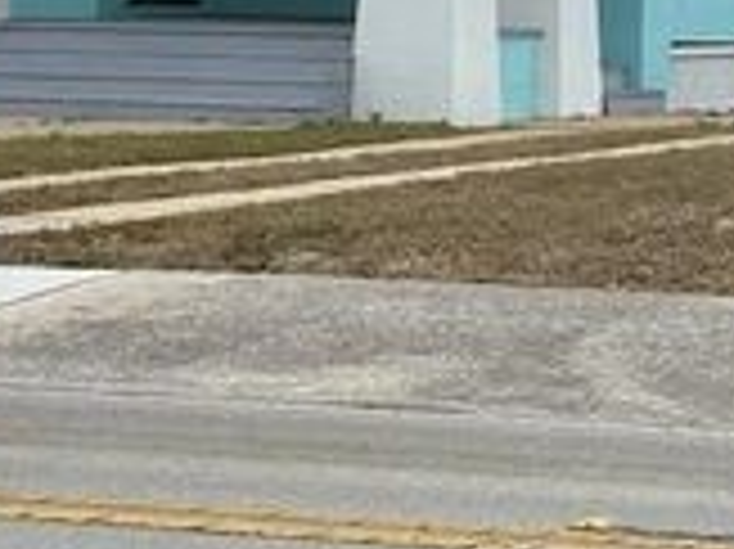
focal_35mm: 189
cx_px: 657
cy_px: -302
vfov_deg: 7.7
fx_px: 4005
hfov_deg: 10.4
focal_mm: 6.86
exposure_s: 1/2667
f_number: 1.78
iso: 64
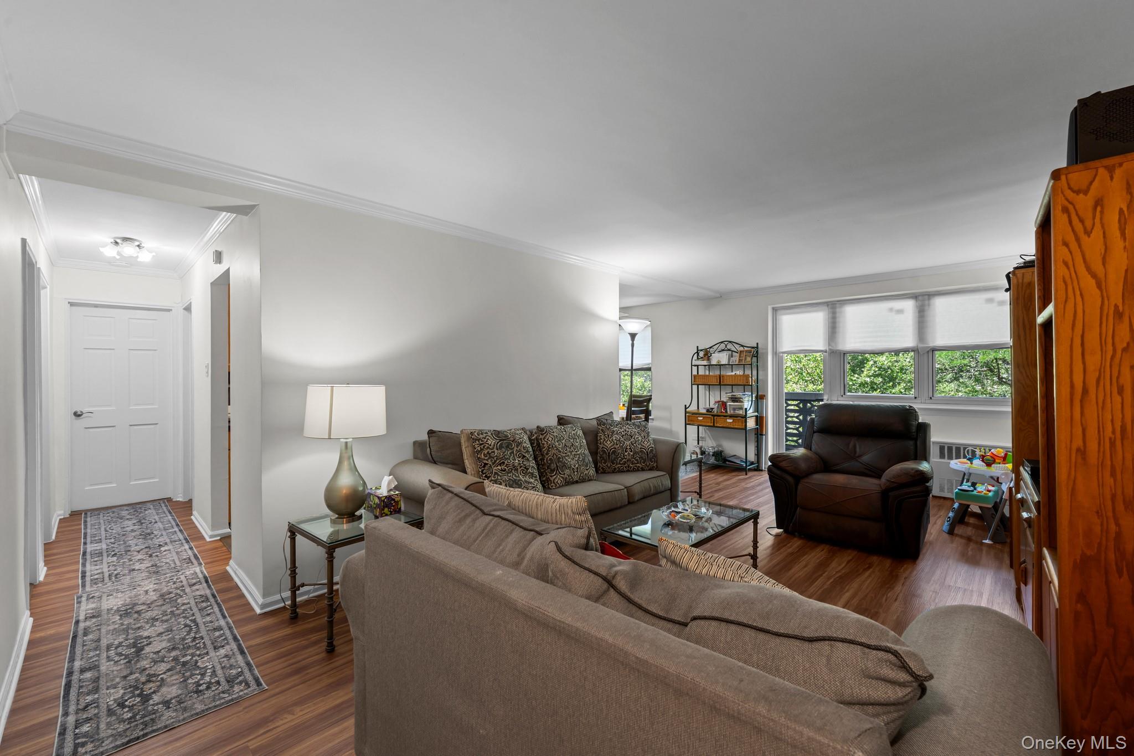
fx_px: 441
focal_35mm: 14
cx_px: 567
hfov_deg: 104.3
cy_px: 378
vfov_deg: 81.2
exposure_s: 1/4
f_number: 10
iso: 400
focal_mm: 14
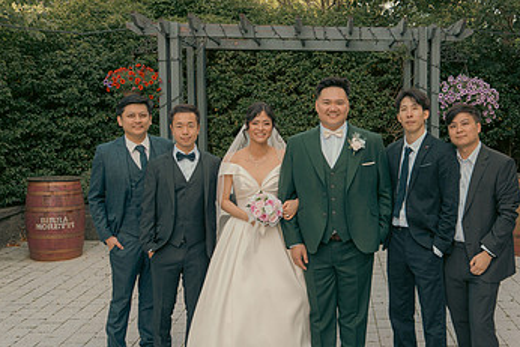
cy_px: 157
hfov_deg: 41.6
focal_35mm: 47
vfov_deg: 28.7
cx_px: 322
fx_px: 679
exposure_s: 1/160
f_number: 5.6
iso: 200
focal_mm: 28
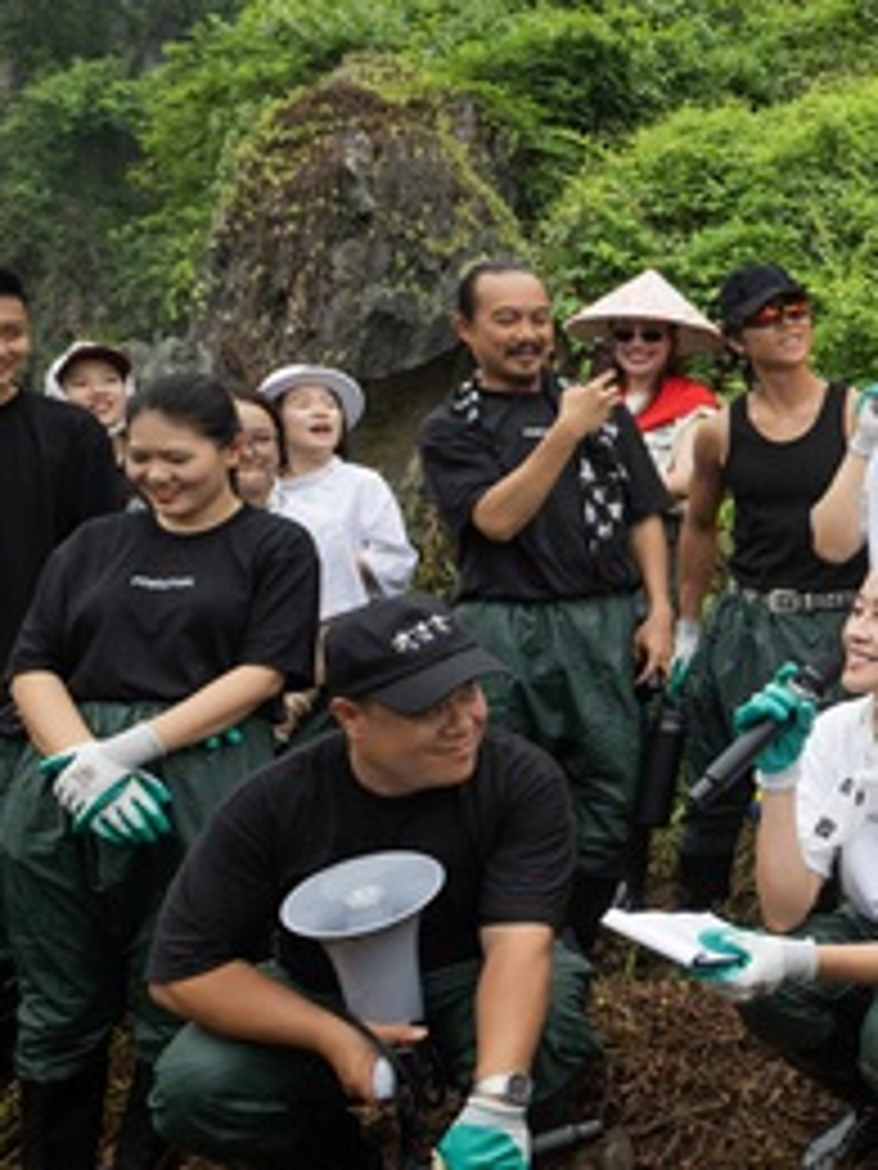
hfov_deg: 26.5
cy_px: 423
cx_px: 1211
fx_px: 1488
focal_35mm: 44
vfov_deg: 42.5
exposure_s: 1/500
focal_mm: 18
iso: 2000
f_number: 8
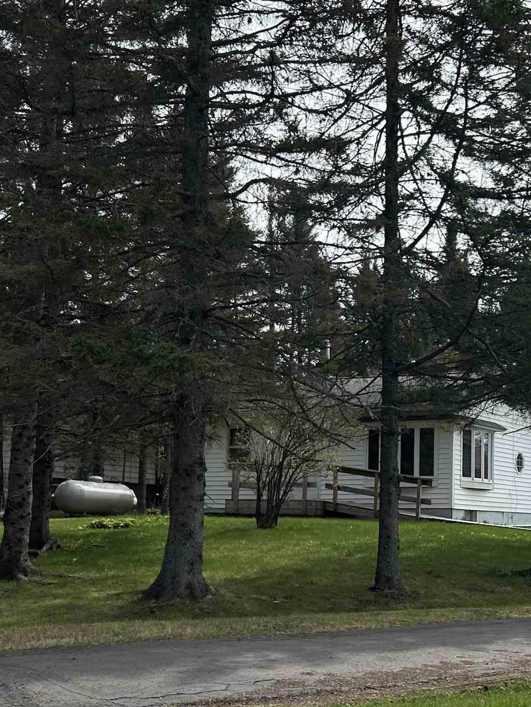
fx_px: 1186
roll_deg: -1.1
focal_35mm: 58
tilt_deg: +3.9
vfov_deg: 33.1
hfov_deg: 24.6
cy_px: 427
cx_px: 458
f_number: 1.5
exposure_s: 1/7463
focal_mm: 5.7
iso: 50
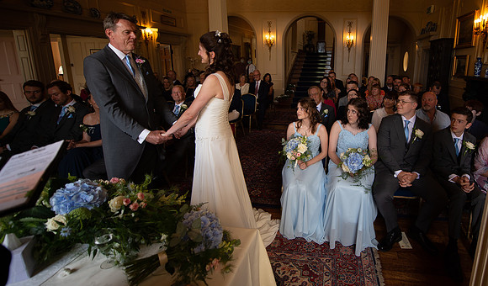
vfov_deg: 59.7
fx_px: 246
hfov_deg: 87.1
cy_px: 112
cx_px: 314
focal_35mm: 19
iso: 100
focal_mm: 14
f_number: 2.8
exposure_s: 1/100
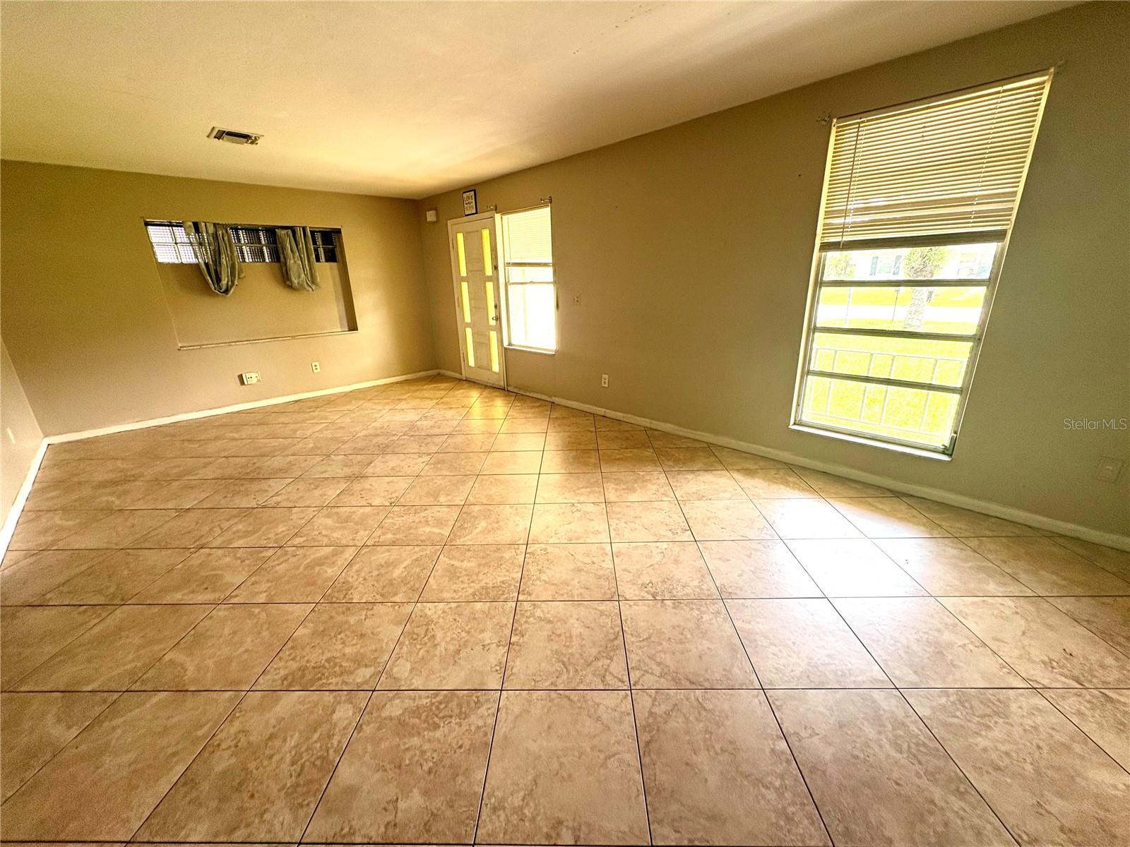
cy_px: 424
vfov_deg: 85.7
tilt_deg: -18.8
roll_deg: +1.6
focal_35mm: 14
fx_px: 457
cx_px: 565
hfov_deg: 102.1
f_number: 2.2
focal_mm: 2.22
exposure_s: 1/109
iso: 125
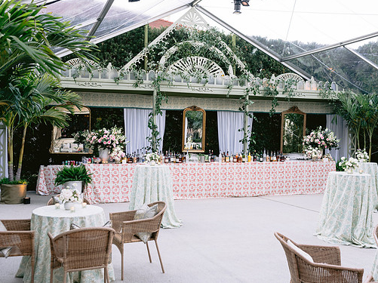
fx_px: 426
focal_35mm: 39
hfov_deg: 47.9
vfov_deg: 36.8
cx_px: 182
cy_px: 138
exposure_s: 1/125
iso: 500
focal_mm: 35
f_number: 4
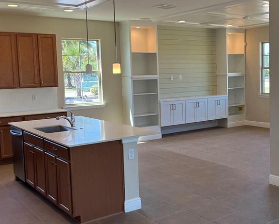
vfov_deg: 33.4
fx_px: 372
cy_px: 104
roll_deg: +1.3
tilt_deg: -3.4
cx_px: 206
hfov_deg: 40.1
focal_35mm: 45
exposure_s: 1/164
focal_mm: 5.1
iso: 50
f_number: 1.6
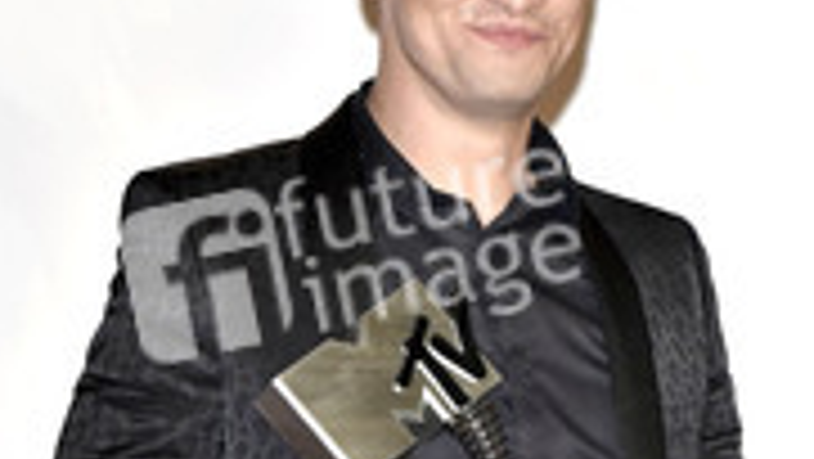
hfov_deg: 5.1
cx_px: 481
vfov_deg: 2.8
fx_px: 9220
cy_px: 482
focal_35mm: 427
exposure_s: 1/250
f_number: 5
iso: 2000
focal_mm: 185
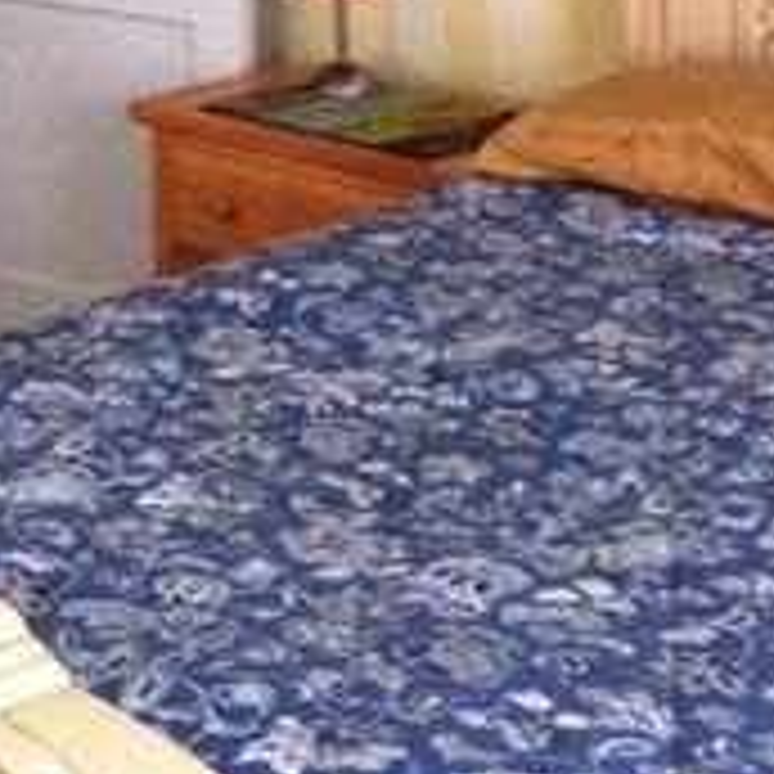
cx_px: -126
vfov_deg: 14.5
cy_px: -243
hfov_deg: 14.7
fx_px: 2909
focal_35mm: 115
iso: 640
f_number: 2.4
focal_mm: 4.28
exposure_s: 1/15
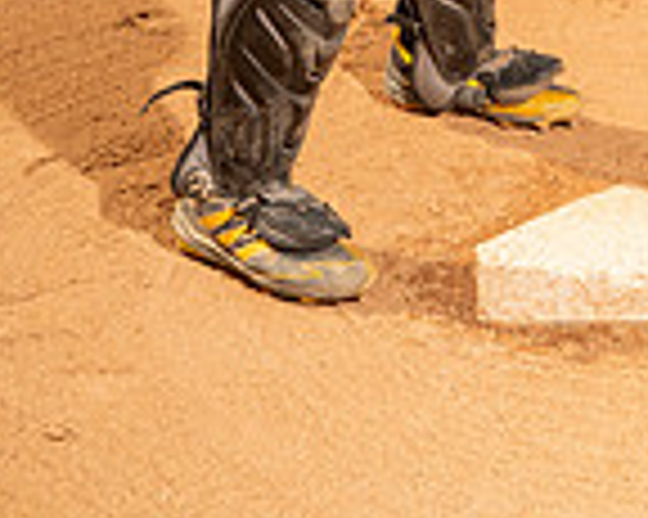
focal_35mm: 123
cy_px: -486
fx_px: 2357
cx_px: 468
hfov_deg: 15.6
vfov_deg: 11.4
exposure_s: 1/250
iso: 100
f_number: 5.6
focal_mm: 42
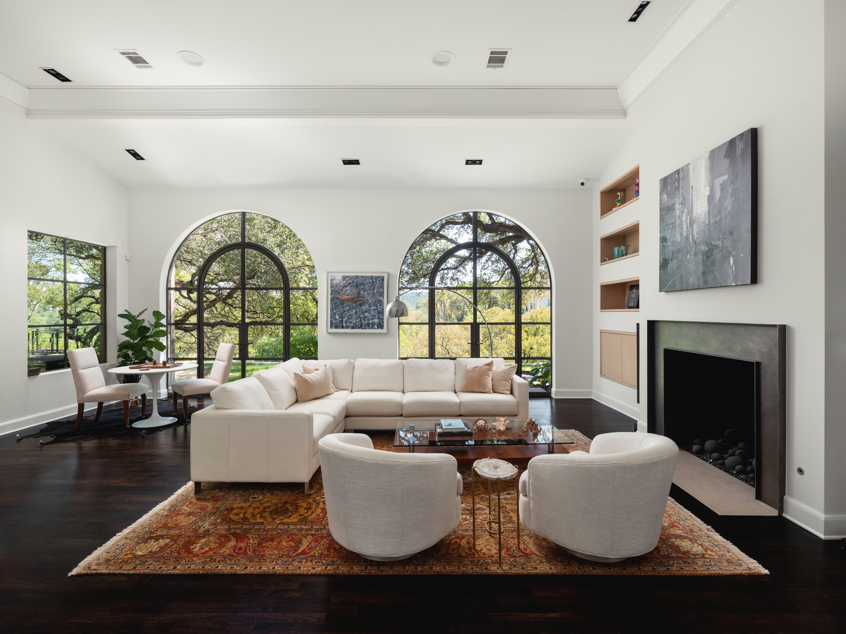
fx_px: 415
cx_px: 423
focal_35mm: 17
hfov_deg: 91.0
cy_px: 317
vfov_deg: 74.7
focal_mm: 20.9
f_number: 13
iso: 1000
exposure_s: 1/15
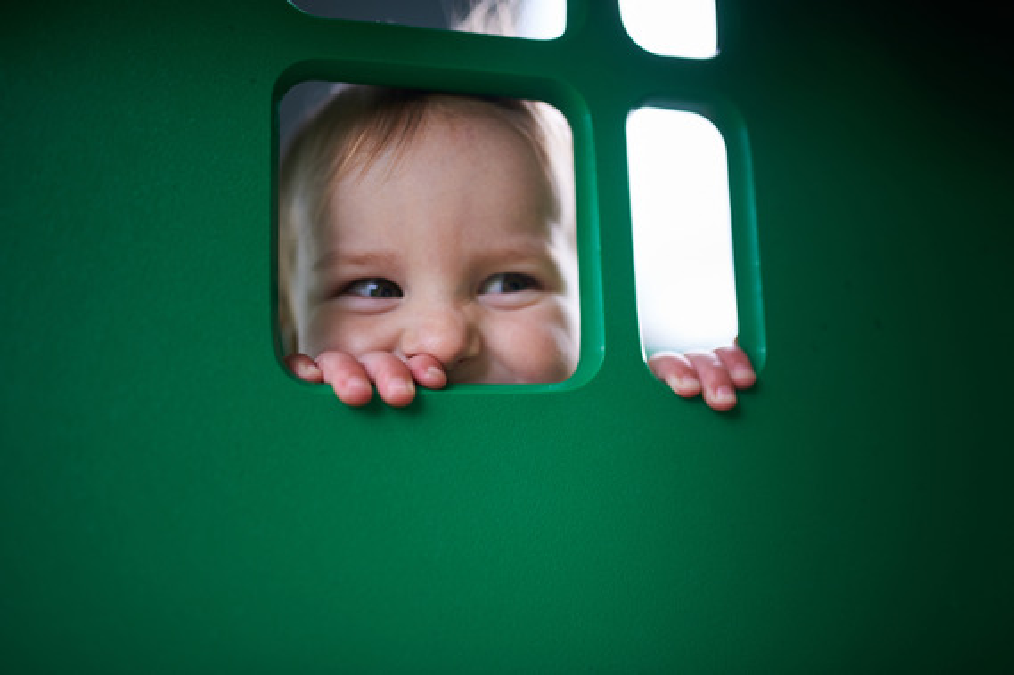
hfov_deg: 54.4
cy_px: 338
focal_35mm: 35
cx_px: 507
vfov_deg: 37.8
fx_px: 985
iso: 200
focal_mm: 35
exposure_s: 1/1000
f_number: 1.4
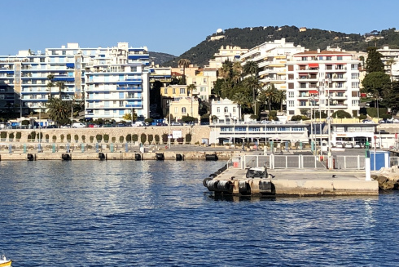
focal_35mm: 95
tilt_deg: +4.2
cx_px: 137
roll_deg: -0.1
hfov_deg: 21.4
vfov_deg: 14.4
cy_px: 74
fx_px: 1053
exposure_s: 1/2667
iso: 20
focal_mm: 3.99
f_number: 1.8
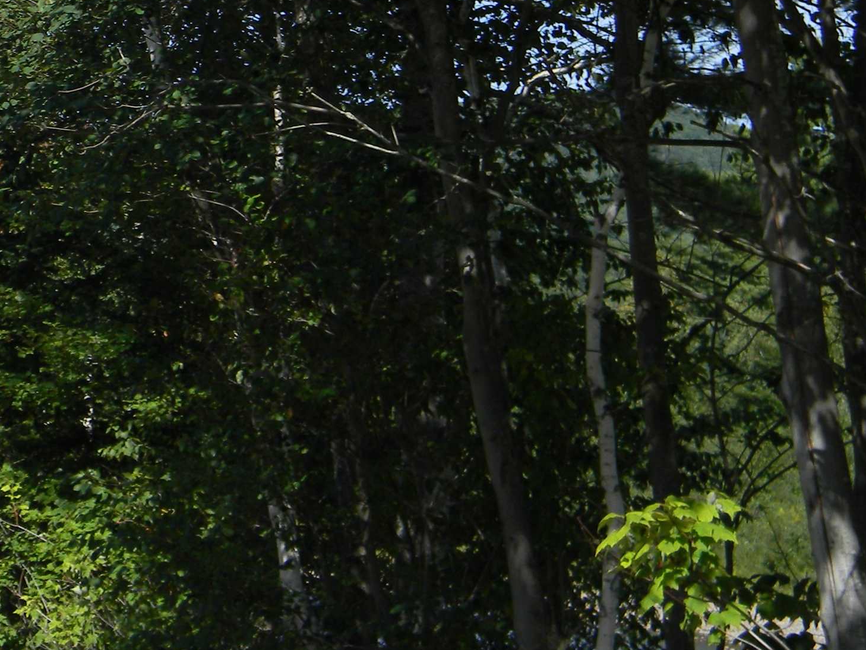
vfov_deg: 14.7
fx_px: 2477
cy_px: -27
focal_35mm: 99
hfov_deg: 19.2
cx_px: -10
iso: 80
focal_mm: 8.6
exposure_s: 1/589
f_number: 3.9
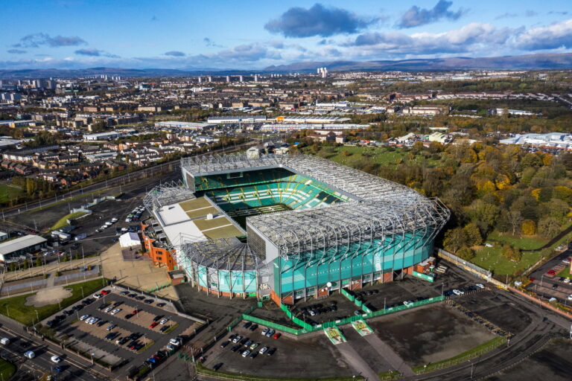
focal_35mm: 28
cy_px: 190
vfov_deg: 46.4
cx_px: 286
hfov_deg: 65.5
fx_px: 445
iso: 400
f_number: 7.1
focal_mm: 10.26
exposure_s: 1/1000
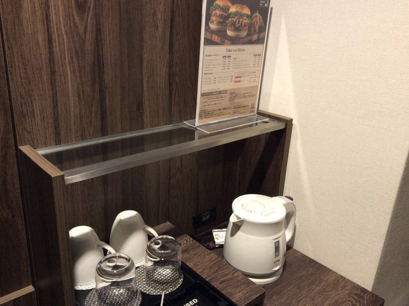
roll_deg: -4.0
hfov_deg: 56.9
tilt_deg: -20.7
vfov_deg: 44.0
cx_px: 204
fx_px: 377
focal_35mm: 32
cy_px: 153
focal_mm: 3.3
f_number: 2.4
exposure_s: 1/24
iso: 160
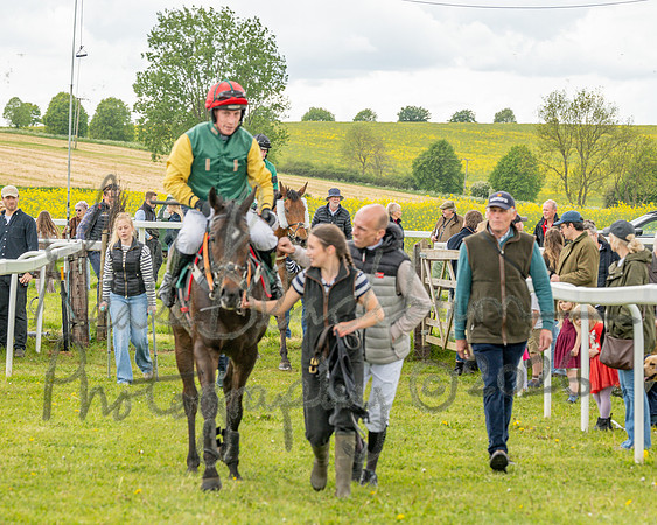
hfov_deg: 13.8
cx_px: 268
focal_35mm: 140
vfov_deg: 11.0
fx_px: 2722
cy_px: 306
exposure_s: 1/1100
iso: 400
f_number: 5
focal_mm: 105
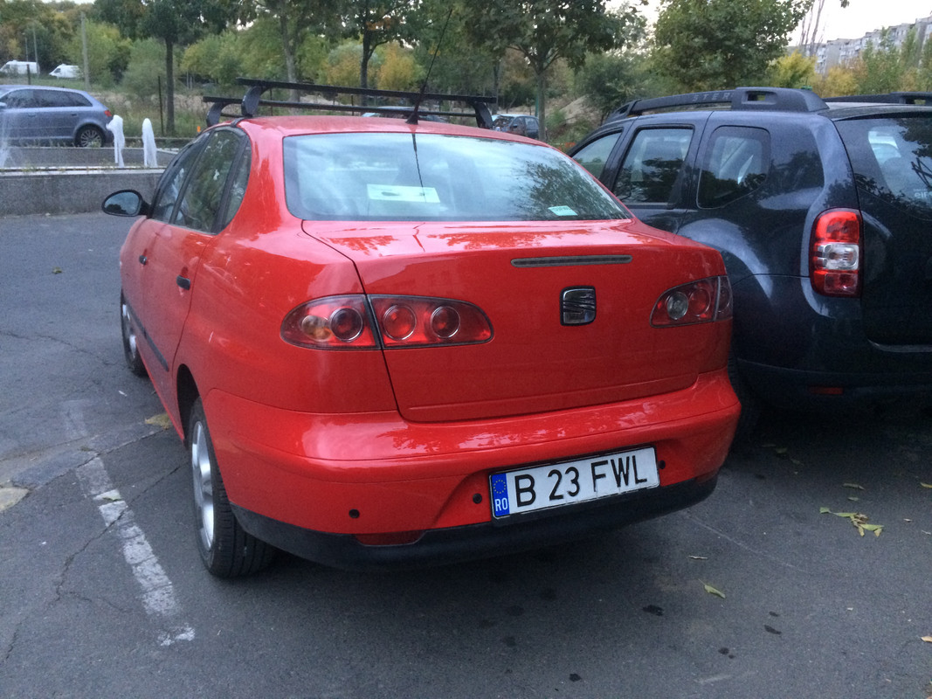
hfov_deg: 61.7
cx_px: 466
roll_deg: -3.0
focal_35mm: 29
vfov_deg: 48.2
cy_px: 350
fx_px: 781
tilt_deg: -15.9
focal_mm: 4.15
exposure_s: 1/20
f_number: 2.2
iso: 320
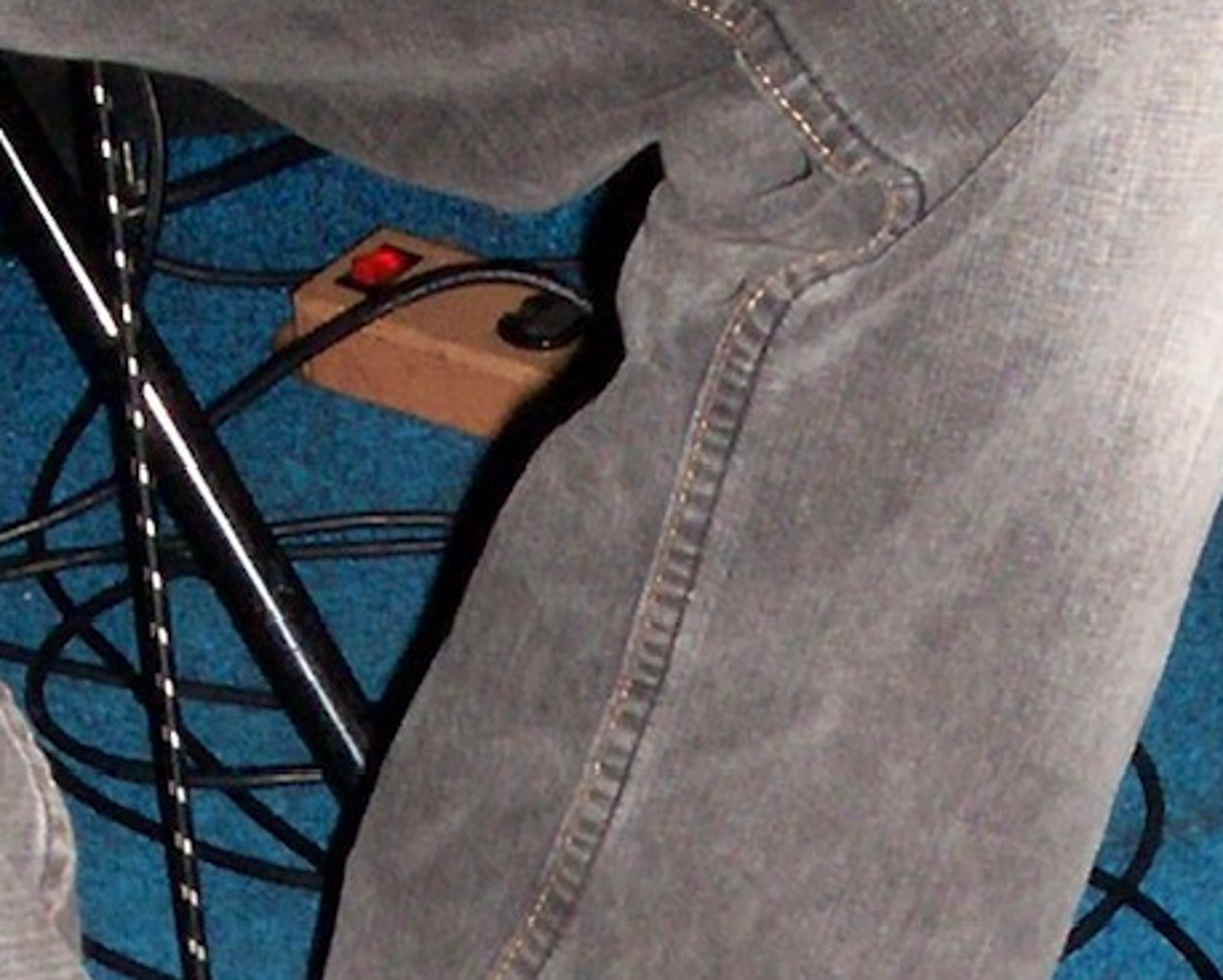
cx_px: 1004
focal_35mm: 157
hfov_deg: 12.2
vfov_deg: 9.3
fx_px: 5686
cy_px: 1845
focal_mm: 5.9
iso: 140
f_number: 4.5
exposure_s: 1/64
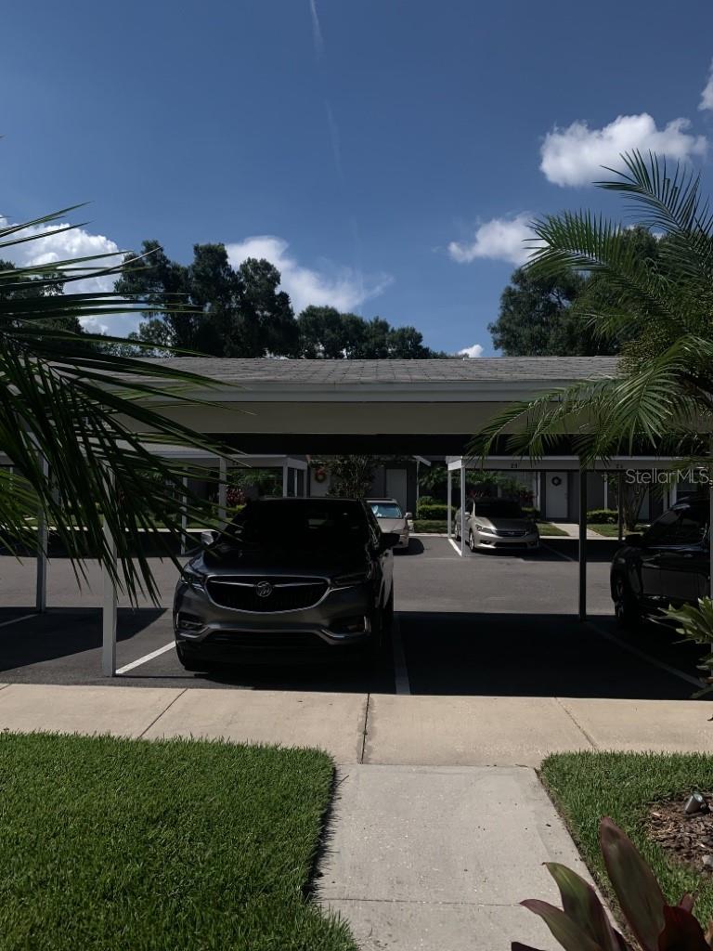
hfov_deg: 53.1
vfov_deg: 67.3
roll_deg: +0.1
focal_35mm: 26
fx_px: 714
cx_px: 356
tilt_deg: +2.1
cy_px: 476
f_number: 1.8
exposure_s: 1/2755
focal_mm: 4.25
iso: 25
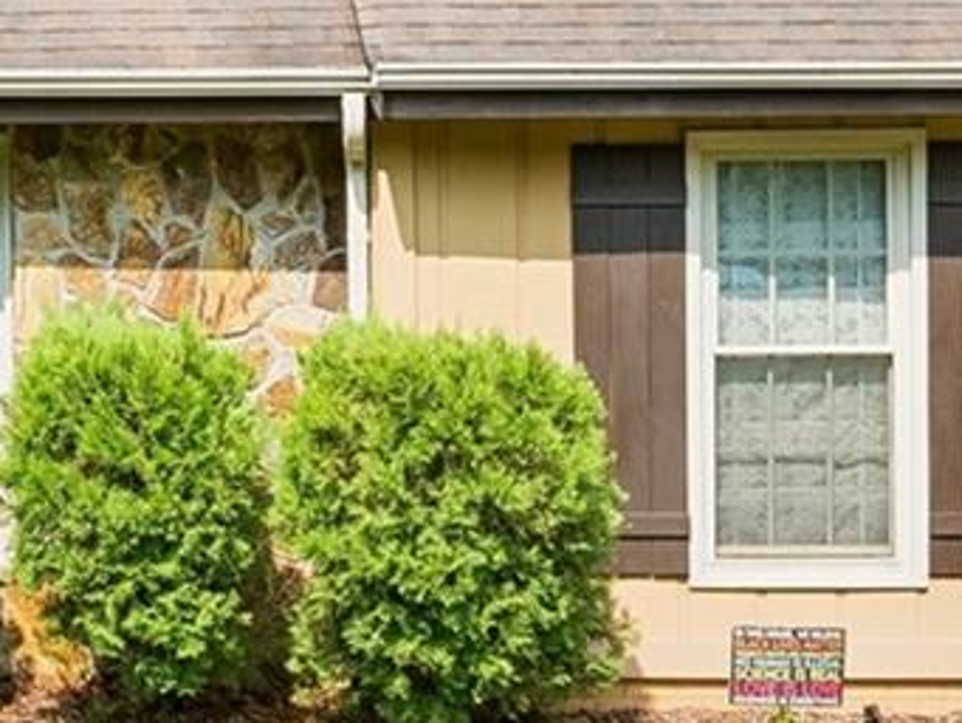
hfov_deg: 12.7
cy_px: 165
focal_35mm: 144
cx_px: -677
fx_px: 4003
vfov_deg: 10.3
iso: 120
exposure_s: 1/640
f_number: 2.8
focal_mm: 12.3
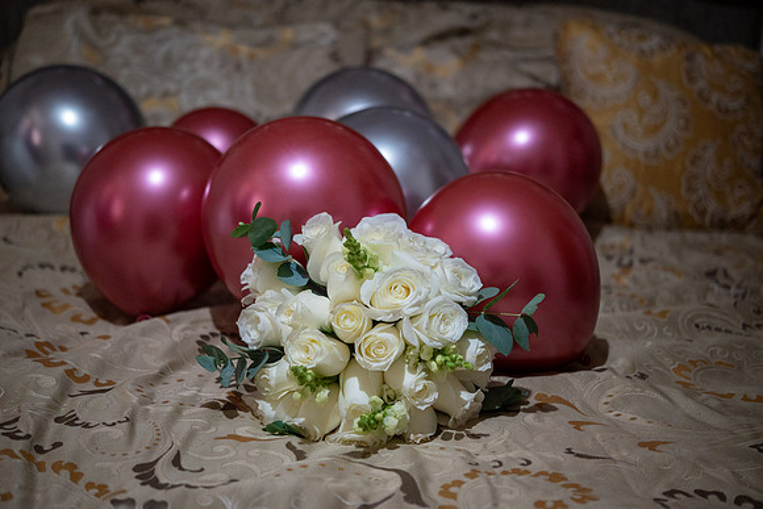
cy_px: 254
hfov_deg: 33.4
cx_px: 382
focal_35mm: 60
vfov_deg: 22.6
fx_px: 1272
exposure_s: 1/125
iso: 1600
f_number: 2.8
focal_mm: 60
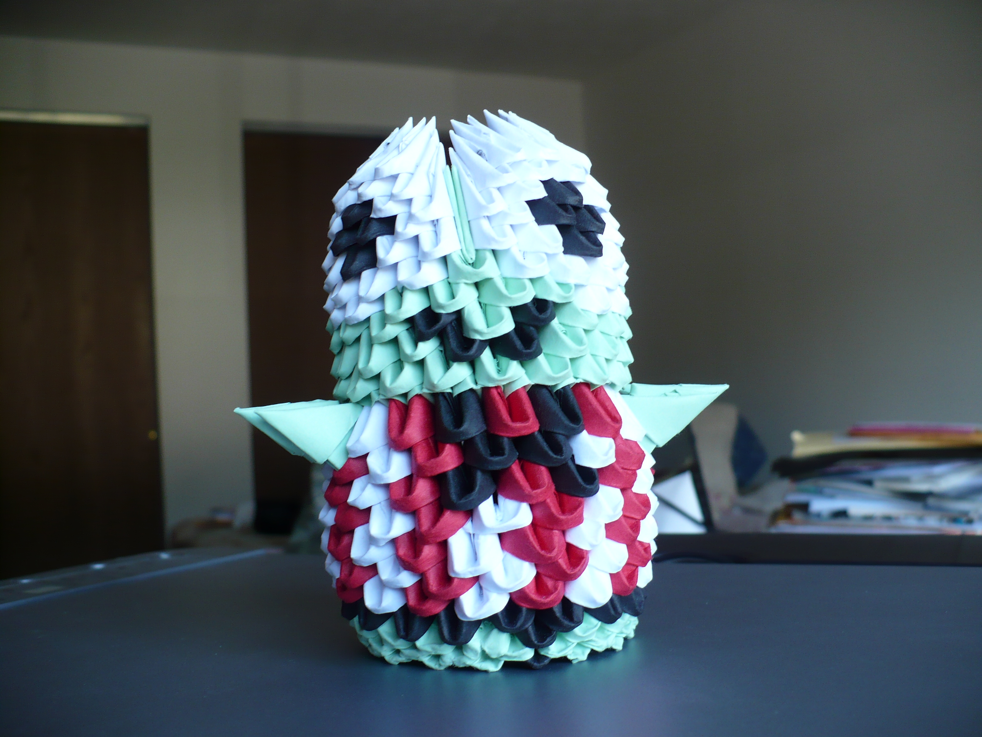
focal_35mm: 37
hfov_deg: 50.1
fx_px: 1050
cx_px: 491
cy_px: 368
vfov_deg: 38.7
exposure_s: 1/30
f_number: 2.8
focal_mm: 6.1
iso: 100
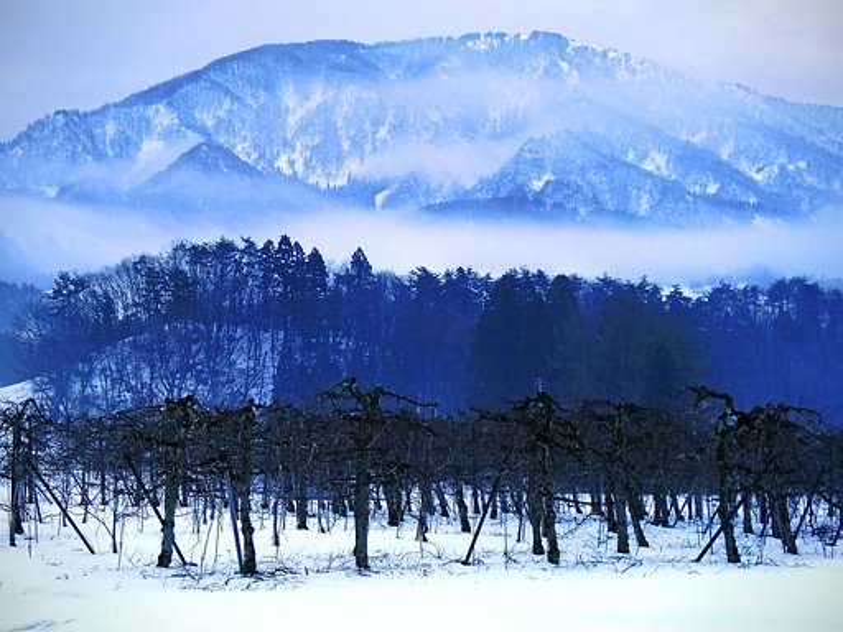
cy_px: 316
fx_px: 1973
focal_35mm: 81
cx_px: 422
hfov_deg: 24.1
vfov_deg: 18.2
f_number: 5
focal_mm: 14.49
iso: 320
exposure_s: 1/80
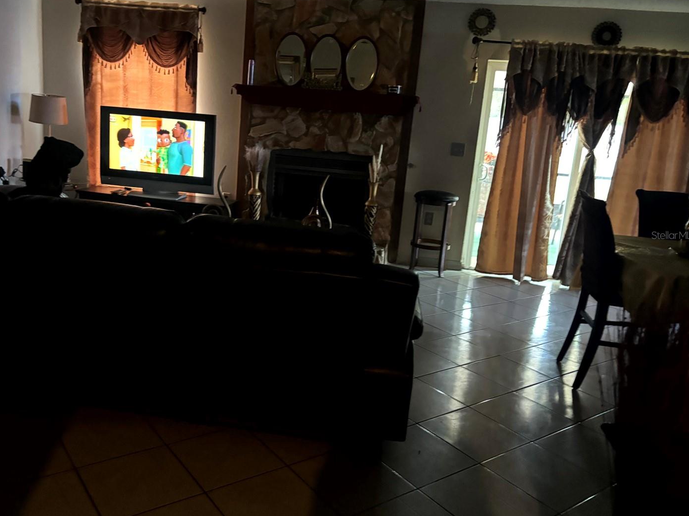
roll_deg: -5.2
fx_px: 597
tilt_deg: -8.9
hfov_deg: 59.8
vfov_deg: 46.7
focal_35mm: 30
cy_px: 235
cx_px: 301
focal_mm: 5.96
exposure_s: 1/30
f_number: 1.6
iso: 800
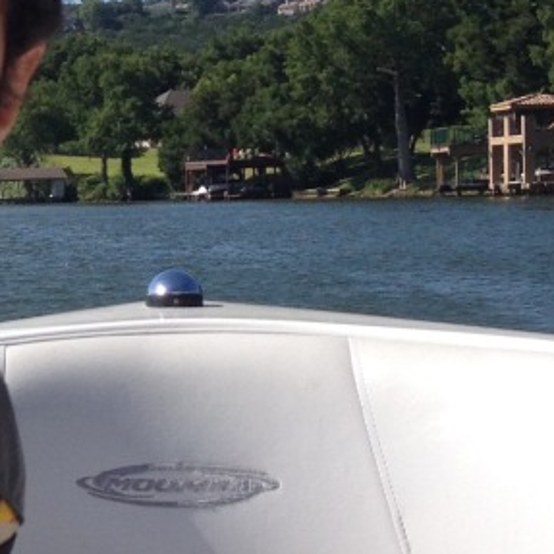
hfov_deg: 11.4
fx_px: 2662
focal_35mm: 147
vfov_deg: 11.9
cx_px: -286
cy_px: 366
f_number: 2.4
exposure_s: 1/1783
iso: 50
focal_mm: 4.28
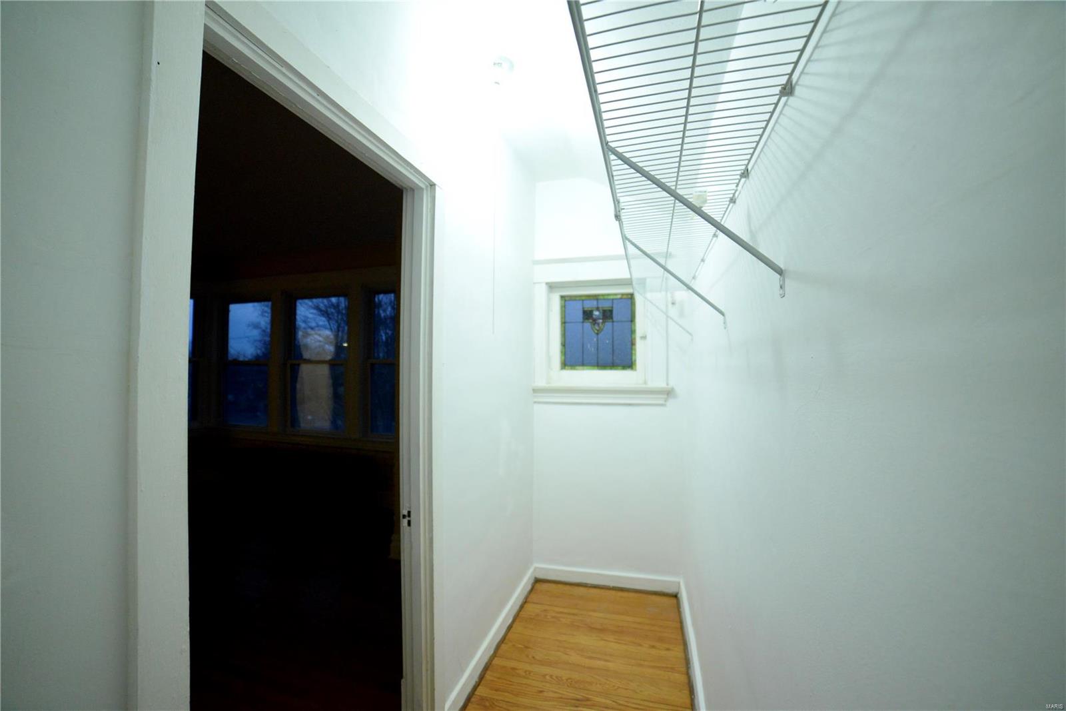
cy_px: 356
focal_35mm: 14
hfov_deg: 104.2
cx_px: 533
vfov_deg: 81.2
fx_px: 415
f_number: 2.8
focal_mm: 14
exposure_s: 1/200
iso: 3200
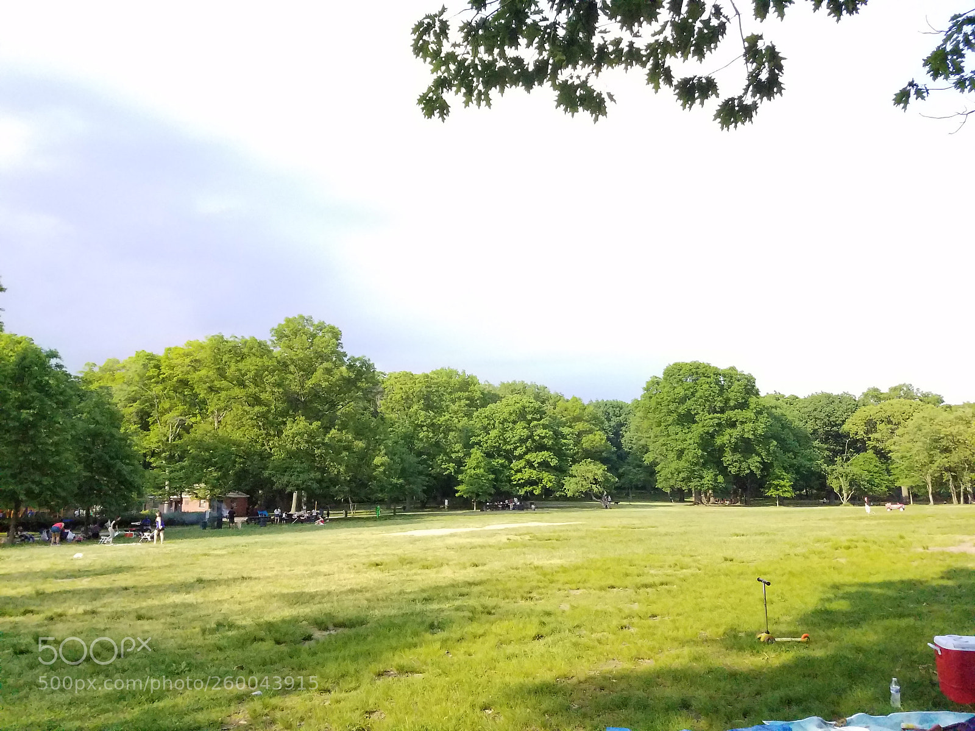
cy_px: 366
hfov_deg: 67.3
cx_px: 488
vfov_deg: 53.1
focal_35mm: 26
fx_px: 732
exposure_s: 1/8000
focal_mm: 4.2
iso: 800
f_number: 1.7
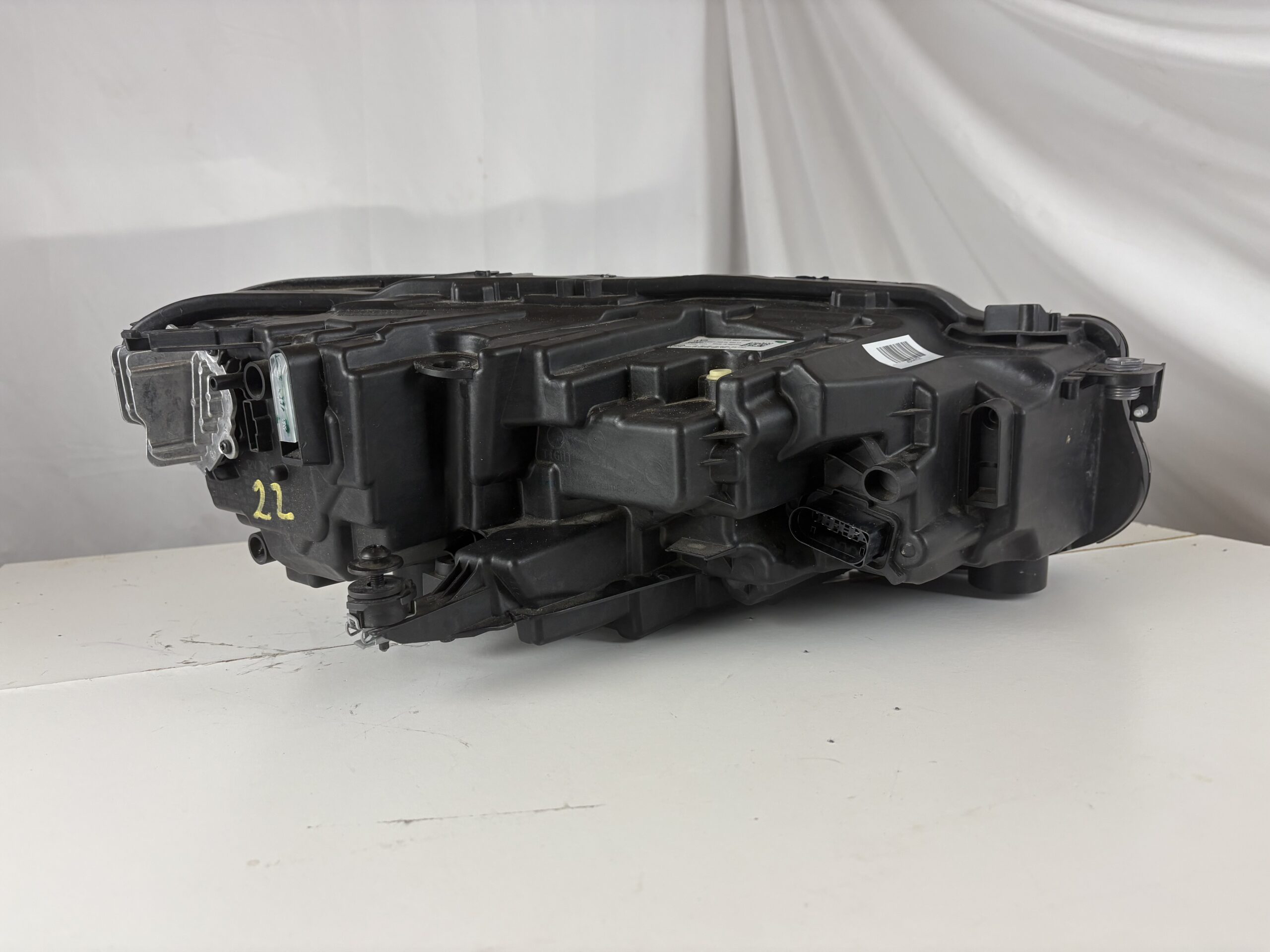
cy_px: 476
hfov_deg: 67.3
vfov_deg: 53.1
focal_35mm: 26
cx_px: 635
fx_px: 954
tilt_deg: -6.6
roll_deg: +2.5
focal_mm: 5.96
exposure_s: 1/60
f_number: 1.6
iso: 80
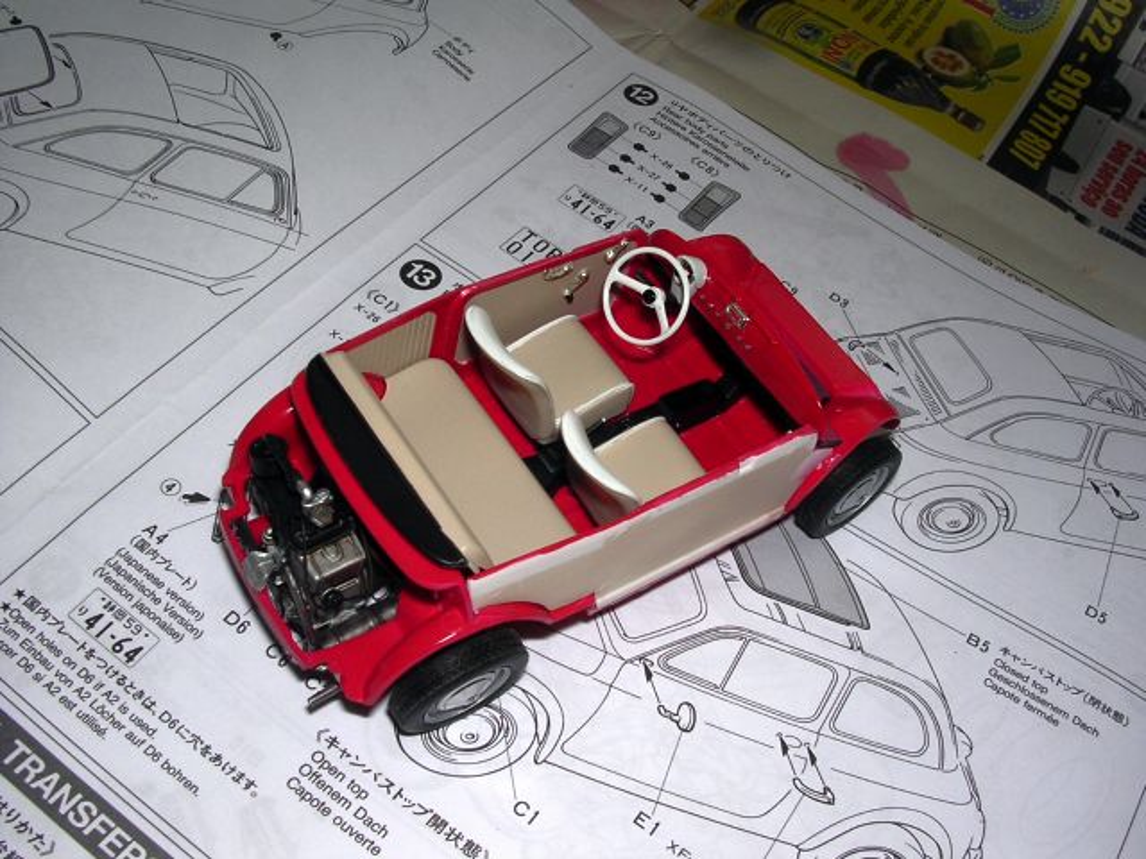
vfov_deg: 37.7
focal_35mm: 38
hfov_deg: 49.0
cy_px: 430
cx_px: 573
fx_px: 1258
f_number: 5.6
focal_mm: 5.8
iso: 100
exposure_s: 1/60.1
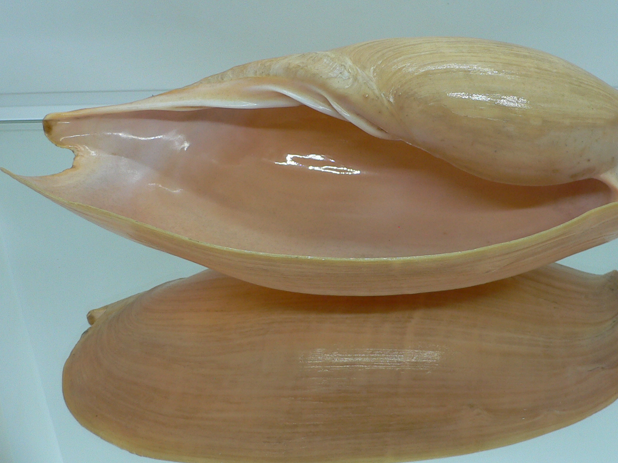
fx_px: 803
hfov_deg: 42.0
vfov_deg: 32.0
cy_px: 169
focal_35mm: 45
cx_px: 355
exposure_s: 1/60
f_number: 2.8
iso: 100
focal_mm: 4.6
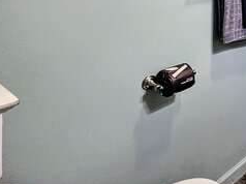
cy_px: -20
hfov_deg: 35.0
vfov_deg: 34.8
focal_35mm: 35
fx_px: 248
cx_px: 325
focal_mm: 2.2
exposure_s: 1/120
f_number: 1.9
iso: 250
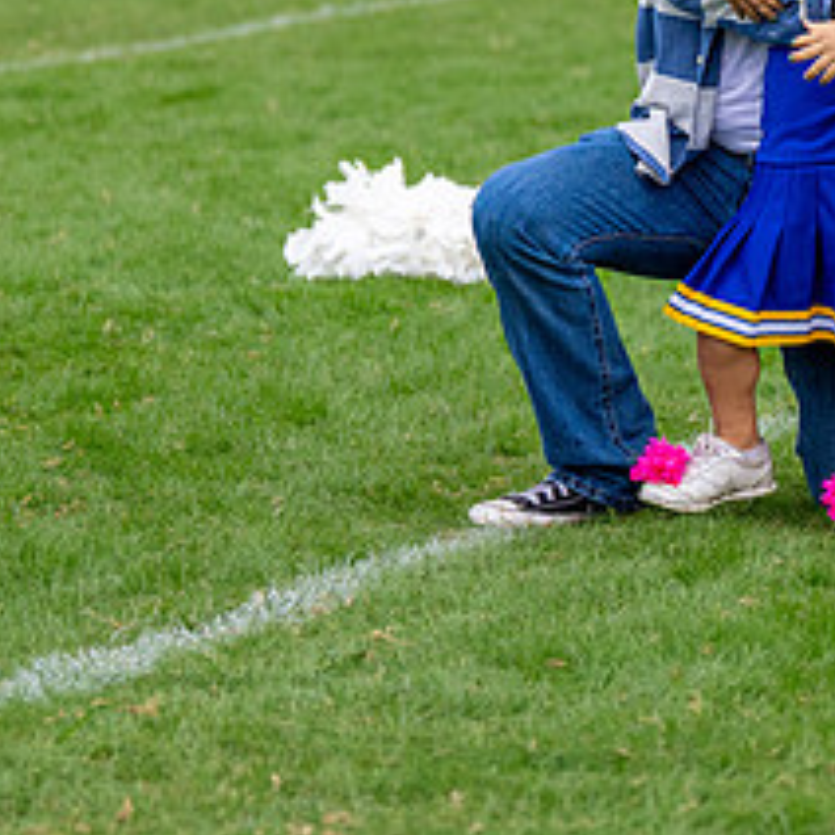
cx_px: 841
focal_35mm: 314
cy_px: -61
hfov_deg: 5.6
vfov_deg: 5.6
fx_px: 8569
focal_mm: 97
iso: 500
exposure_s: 1/1600
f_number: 2.8
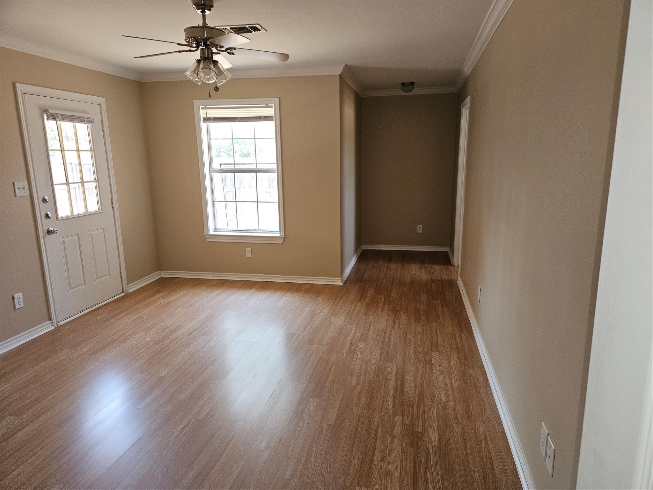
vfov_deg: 58.9
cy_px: 245
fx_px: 434
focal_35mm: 23
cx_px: 326
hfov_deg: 73.9
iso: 100
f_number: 1.8
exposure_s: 1/60
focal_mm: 5.4
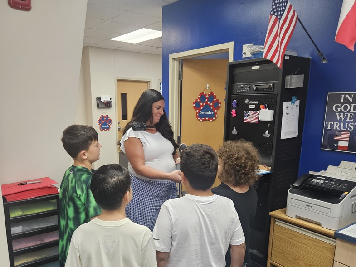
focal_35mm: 30
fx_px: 309
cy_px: 171
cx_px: 160
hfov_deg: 59.8
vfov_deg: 46.3
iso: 400
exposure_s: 1/120
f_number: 1.8
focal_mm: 5.4
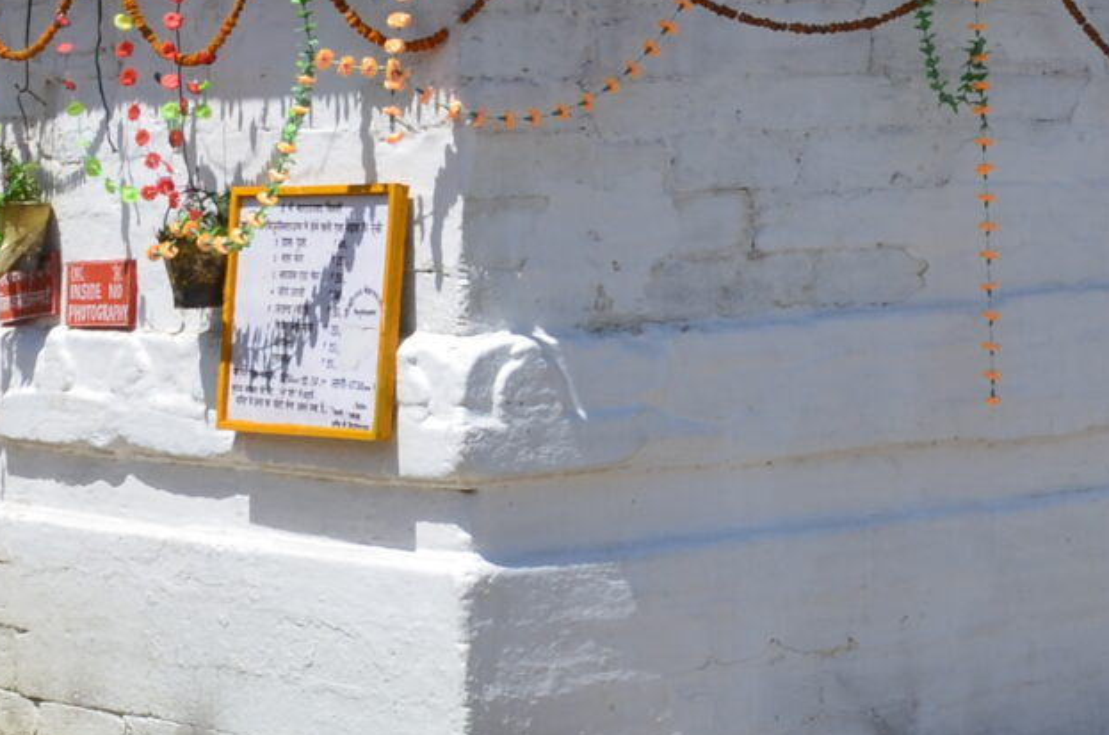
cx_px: 660
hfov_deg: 18.4
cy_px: -210
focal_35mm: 111
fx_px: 3413
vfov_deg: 12.0
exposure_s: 1/125
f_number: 11
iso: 110
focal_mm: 18
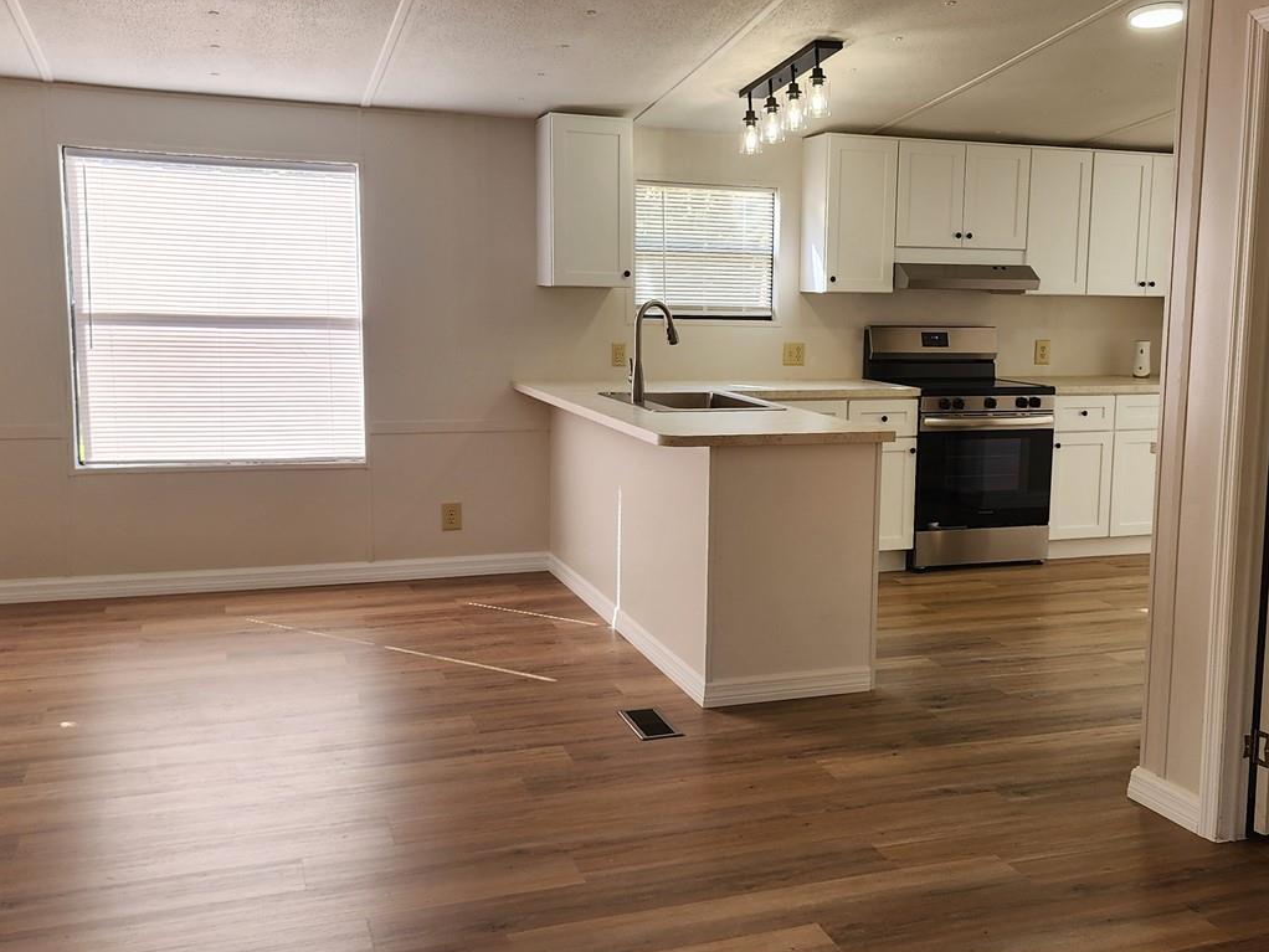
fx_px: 1320
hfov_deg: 50.9
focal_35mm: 36
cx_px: 772
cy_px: 436
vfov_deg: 39.6
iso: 64
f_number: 1.8
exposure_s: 1/120
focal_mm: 6.4
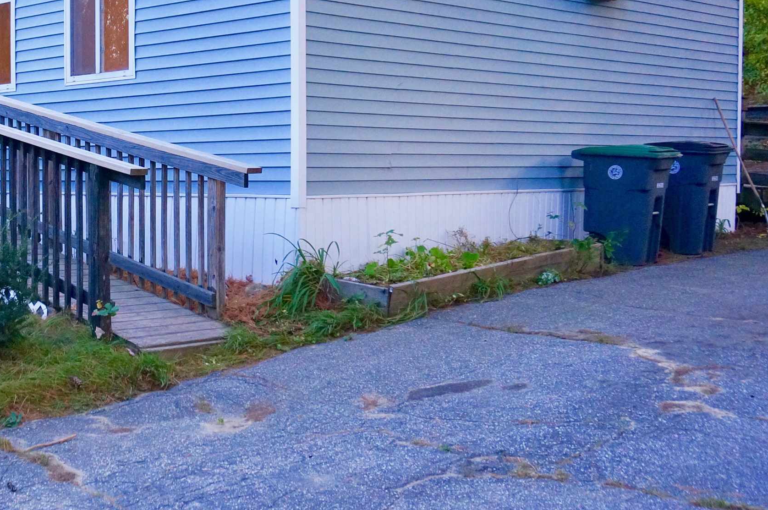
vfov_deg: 24.5
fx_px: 1172
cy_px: 222
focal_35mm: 55
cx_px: 93
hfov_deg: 34.5
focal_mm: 20
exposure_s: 1/160
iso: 800
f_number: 4
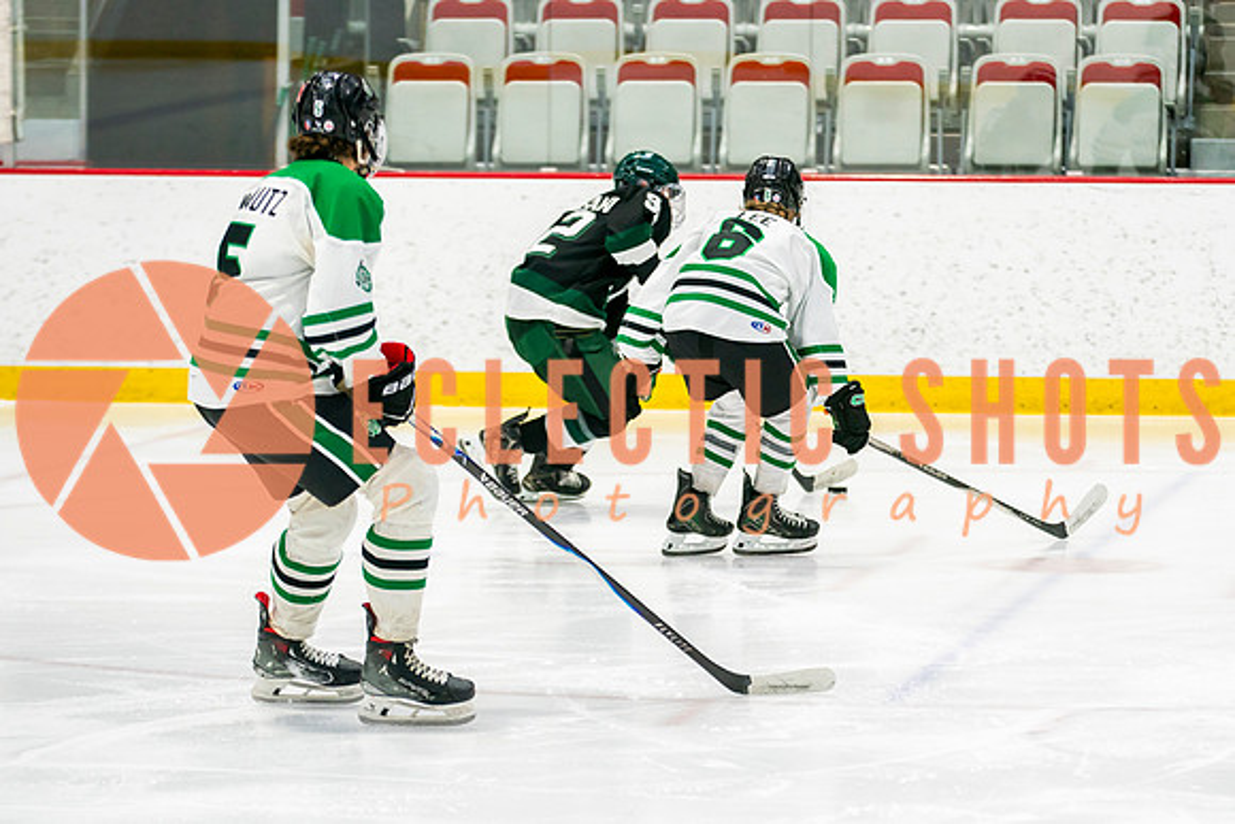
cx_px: 795
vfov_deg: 7.0
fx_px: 6705
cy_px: 339
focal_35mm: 195
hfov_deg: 10.5
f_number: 3.2
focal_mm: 130
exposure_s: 1/640
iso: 800
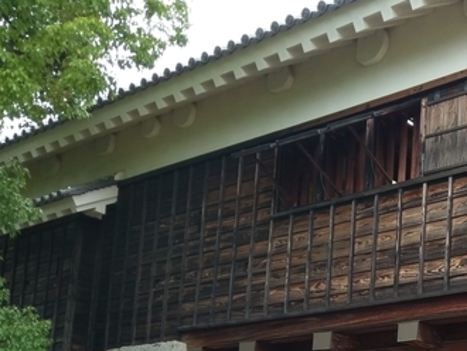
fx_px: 851
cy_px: 392
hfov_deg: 28.7
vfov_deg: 22.0
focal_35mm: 63
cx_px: 470
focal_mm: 4.58
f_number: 1.8
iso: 100
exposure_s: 1/444
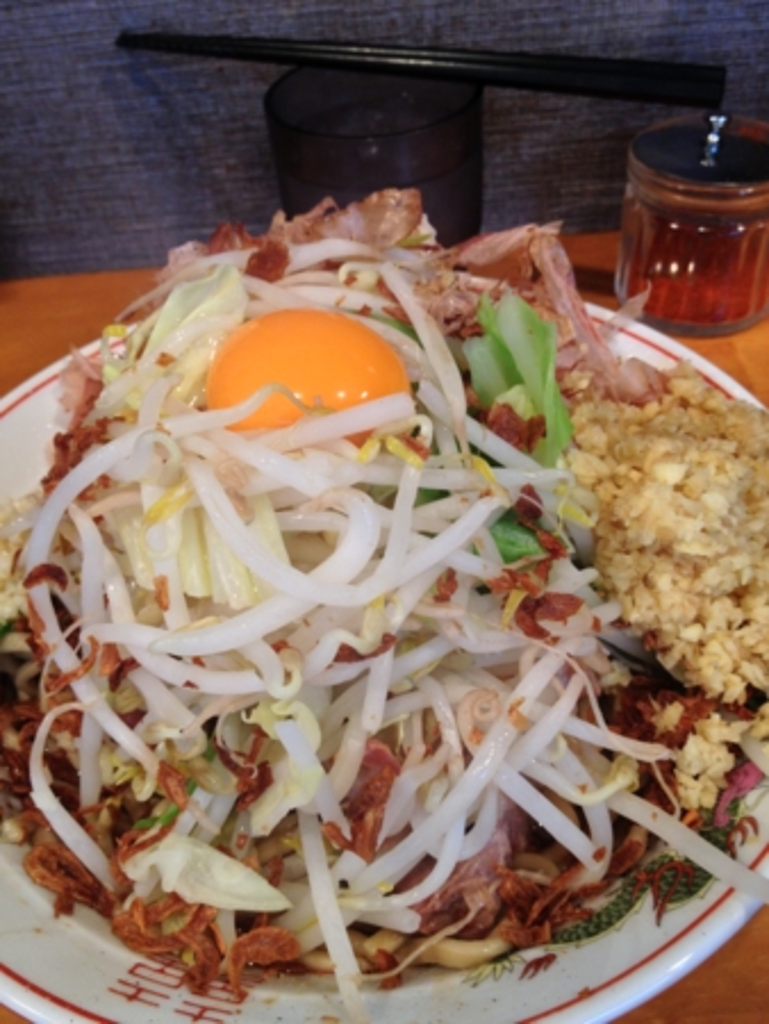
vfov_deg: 52.6
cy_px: 512
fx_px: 1036
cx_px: 384
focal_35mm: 35
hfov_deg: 40.7
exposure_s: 1/20
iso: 80
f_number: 2.4
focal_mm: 4.28
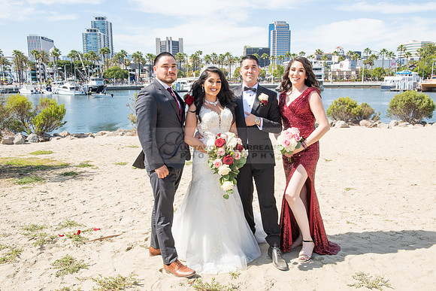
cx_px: 218
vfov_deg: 41.1
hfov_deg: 58.7
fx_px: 388
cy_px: 146
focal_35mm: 32
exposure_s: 1/200
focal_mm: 32
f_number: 11
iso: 200
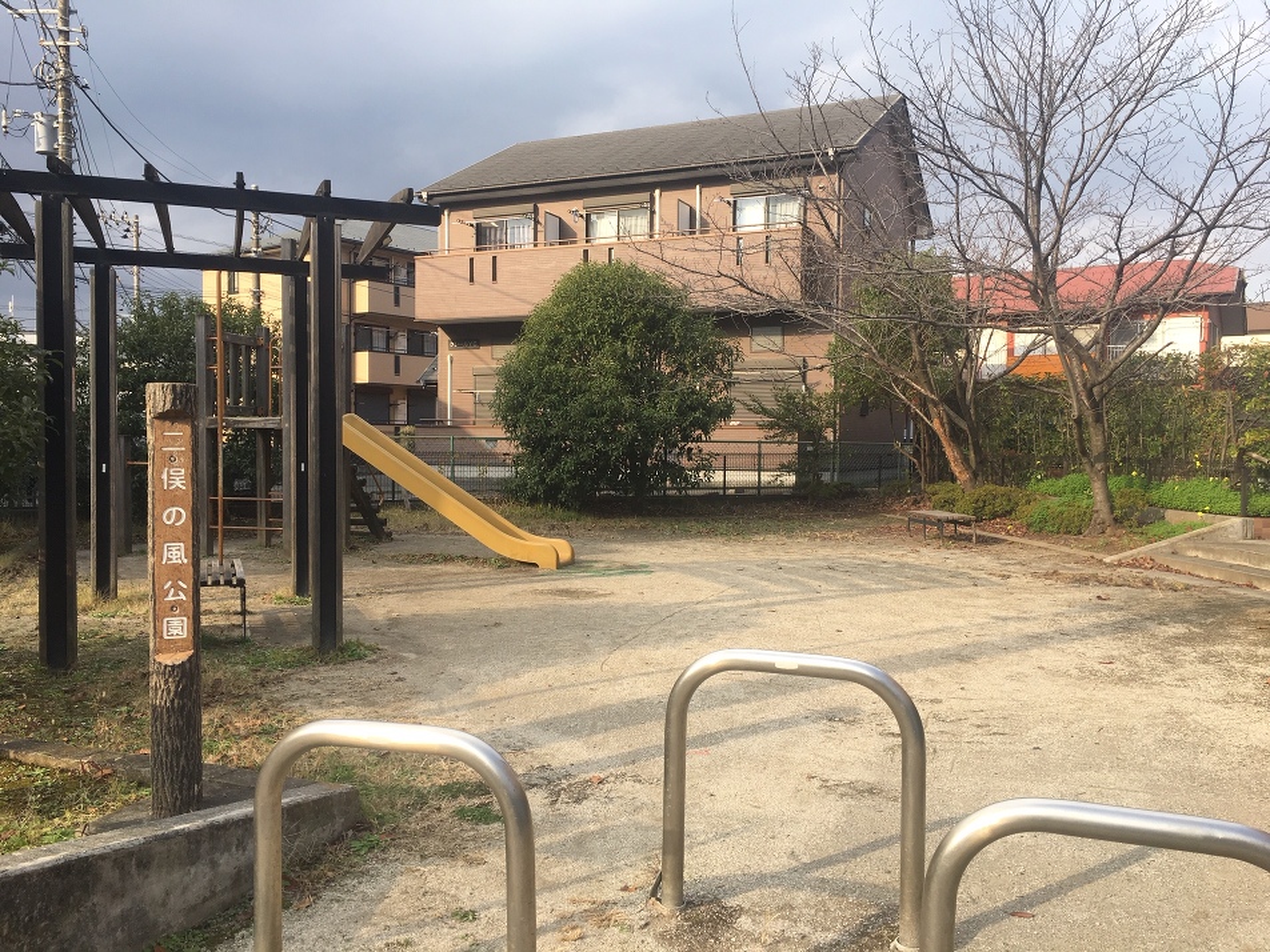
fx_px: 1064
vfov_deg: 48.2
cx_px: 635
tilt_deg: -1.4
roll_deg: -1.1
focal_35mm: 29
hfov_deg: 61.7
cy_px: 476
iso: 25
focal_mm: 4.15
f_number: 2.2
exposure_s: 1/475
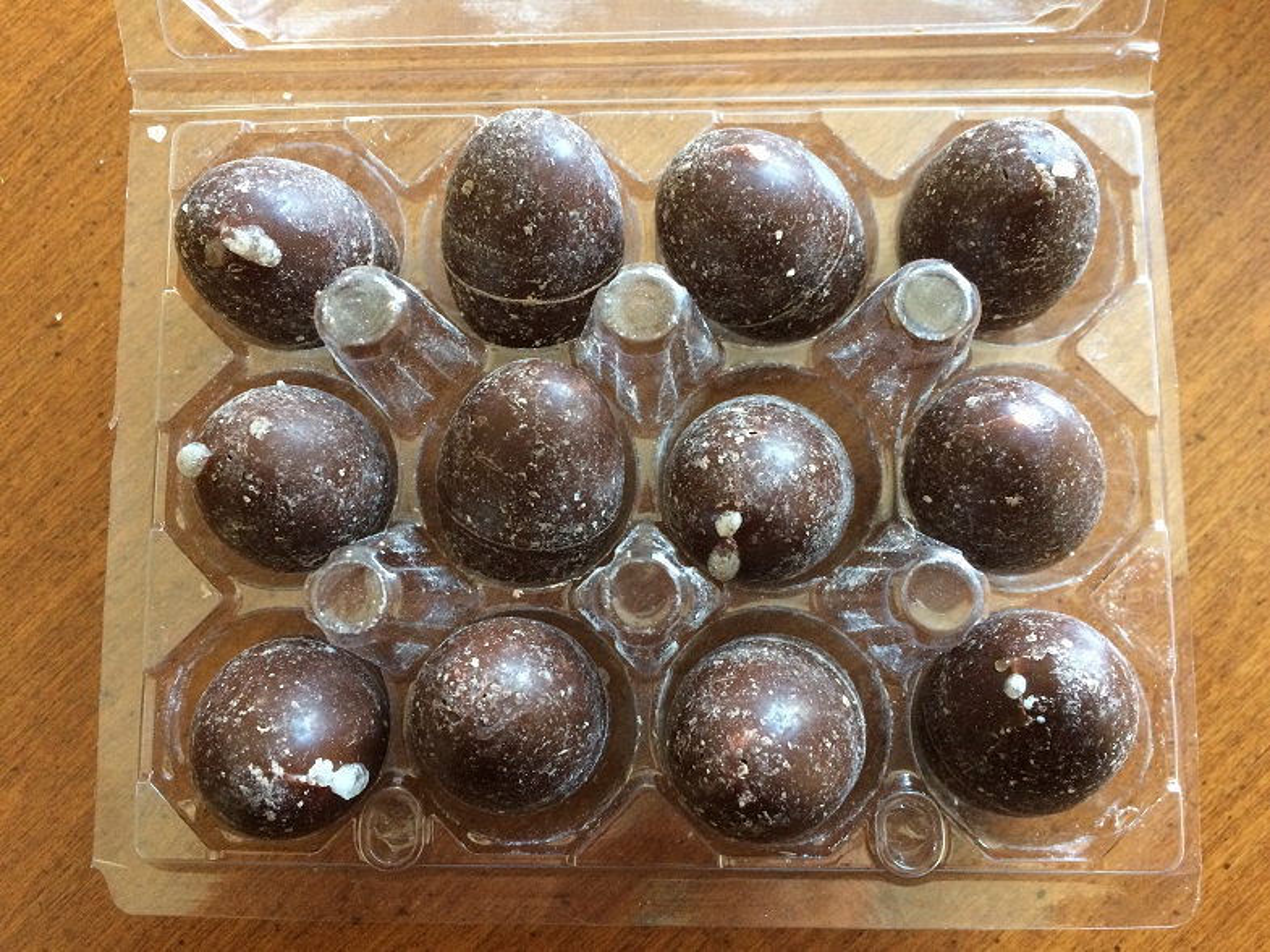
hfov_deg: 61.7
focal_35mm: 29
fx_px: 1063
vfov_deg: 48.2
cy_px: 476
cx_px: 635
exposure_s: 1/30
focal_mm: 4.15
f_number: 2.2
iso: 250
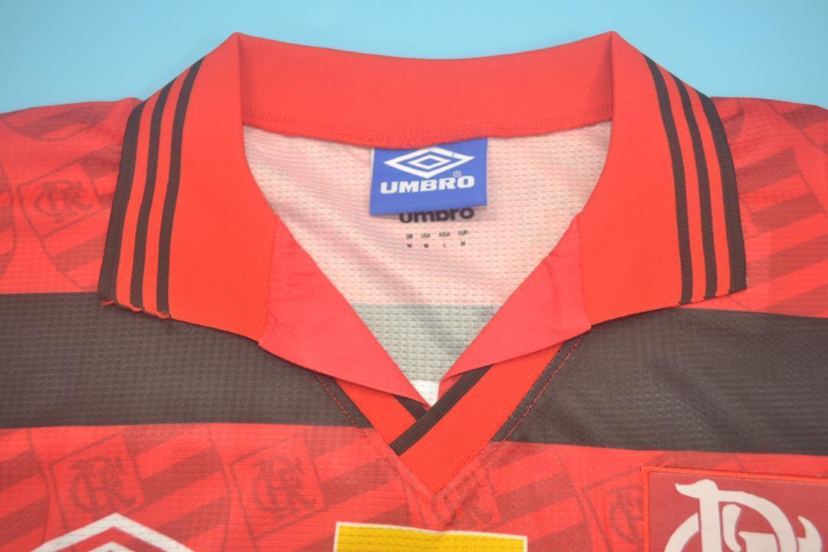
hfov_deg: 61.9
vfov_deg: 43.6
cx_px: 414
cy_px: 276
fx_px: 690
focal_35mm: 30
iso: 200
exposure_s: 1/60
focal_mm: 20
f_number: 3.8
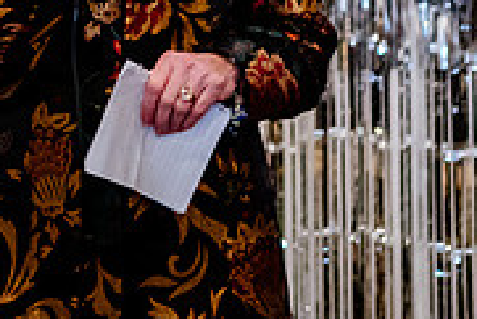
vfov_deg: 5.8
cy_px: -215
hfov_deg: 8.7
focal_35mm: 236
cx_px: 193
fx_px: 3129
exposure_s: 1/80
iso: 6400
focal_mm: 70
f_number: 2.8
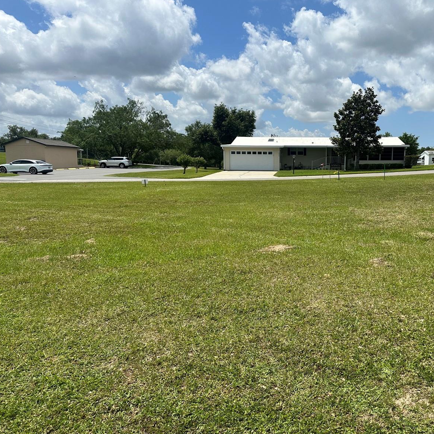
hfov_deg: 54.6
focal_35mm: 29
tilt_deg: -7.1
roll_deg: -0.7
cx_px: 286
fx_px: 411
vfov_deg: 55.6
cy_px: 215
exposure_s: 1/8197
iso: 80
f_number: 1.78
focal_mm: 6.86
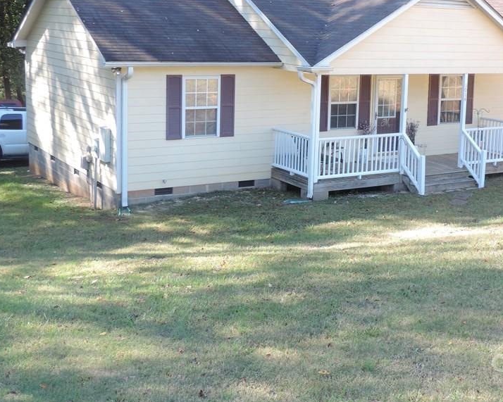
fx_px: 834
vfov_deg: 27.0
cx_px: 342
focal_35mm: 56
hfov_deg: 33.2
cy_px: 141
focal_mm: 7.1
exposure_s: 1/50
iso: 80
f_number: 3.7
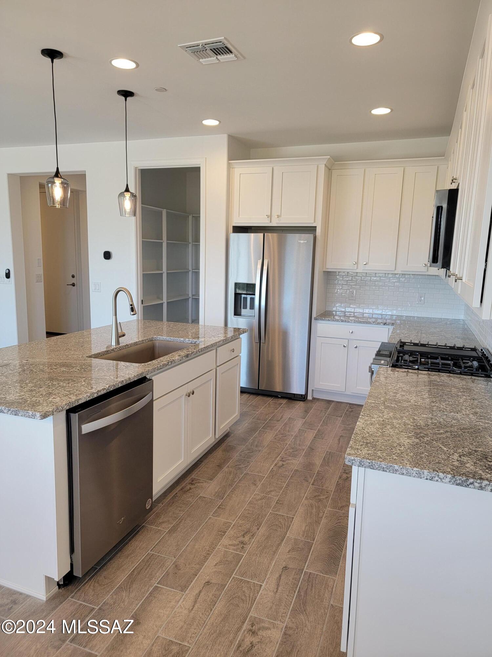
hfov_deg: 56.8
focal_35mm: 24
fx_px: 455
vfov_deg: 71.6
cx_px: 246
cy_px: 328
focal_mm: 6.7
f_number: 1.8
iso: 100
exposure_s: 1/120
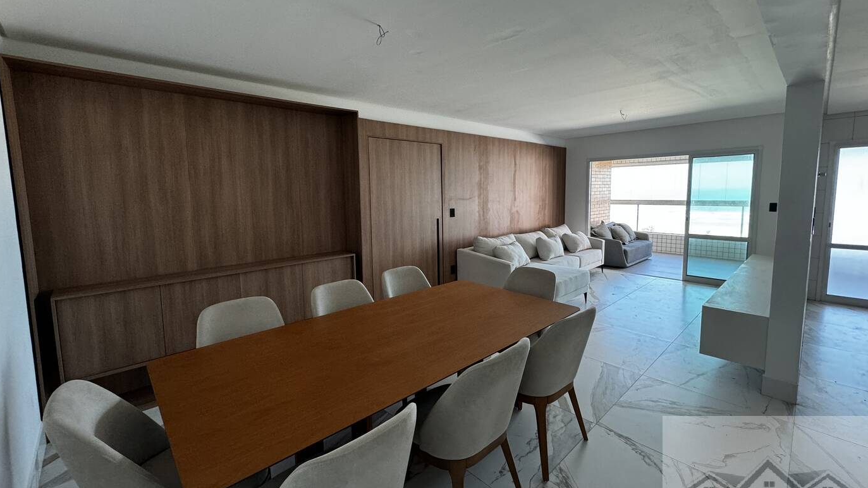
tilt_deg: -6.1
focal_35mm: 16
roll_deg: +0.4
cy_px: 228
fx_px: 368
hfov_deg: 99.4
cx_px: 437
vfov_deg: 67.0
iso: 250
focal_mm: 2.22
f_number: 2.2
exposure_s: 1/99
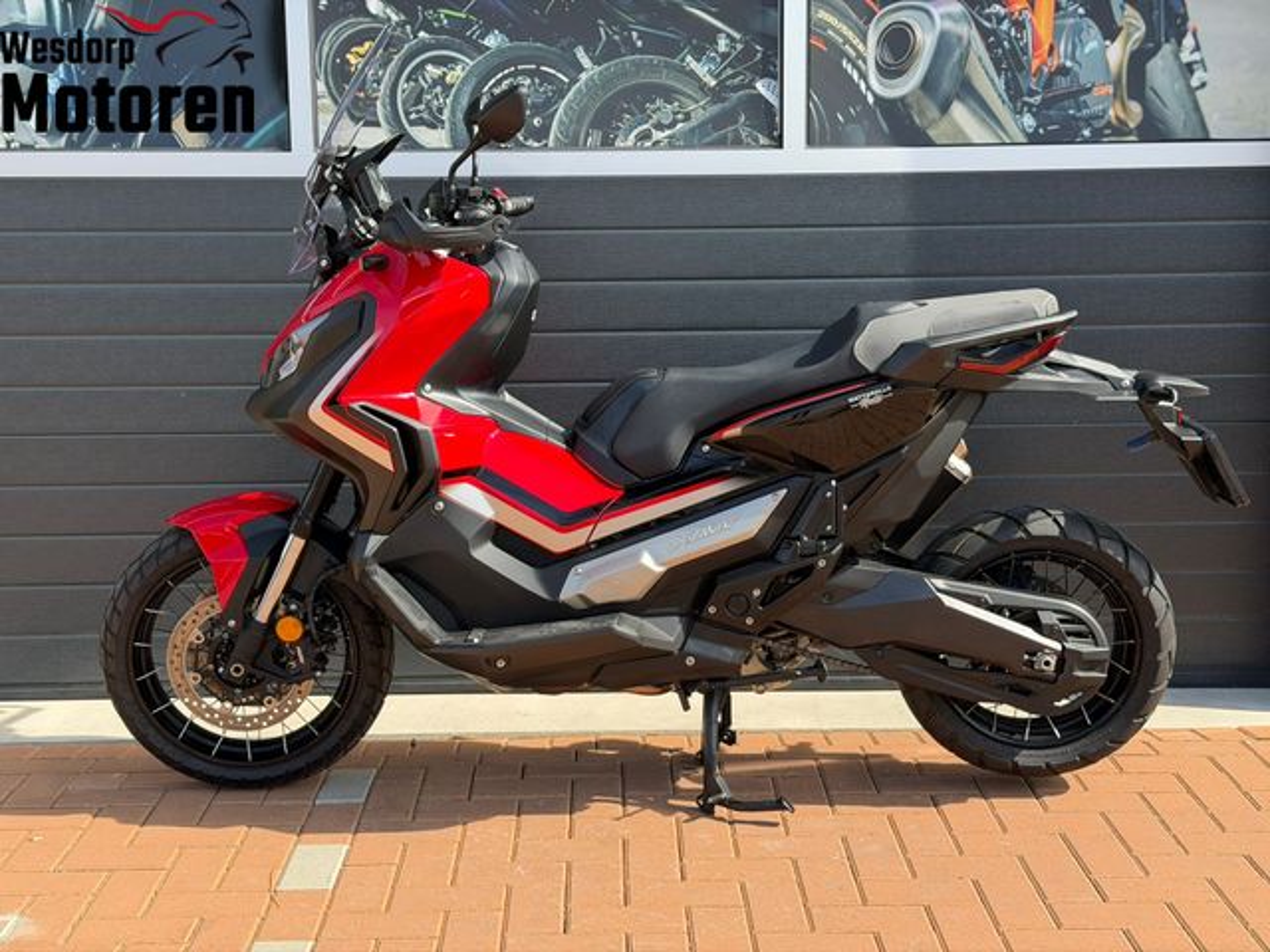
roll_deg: +0.8
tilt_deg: -8.0
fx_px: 1761
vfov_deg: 30.3
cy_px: 476
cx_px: 635
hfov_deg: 39.7
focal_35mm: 48
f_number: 1.78
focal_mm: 6.76
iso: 64
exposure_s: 1/1264
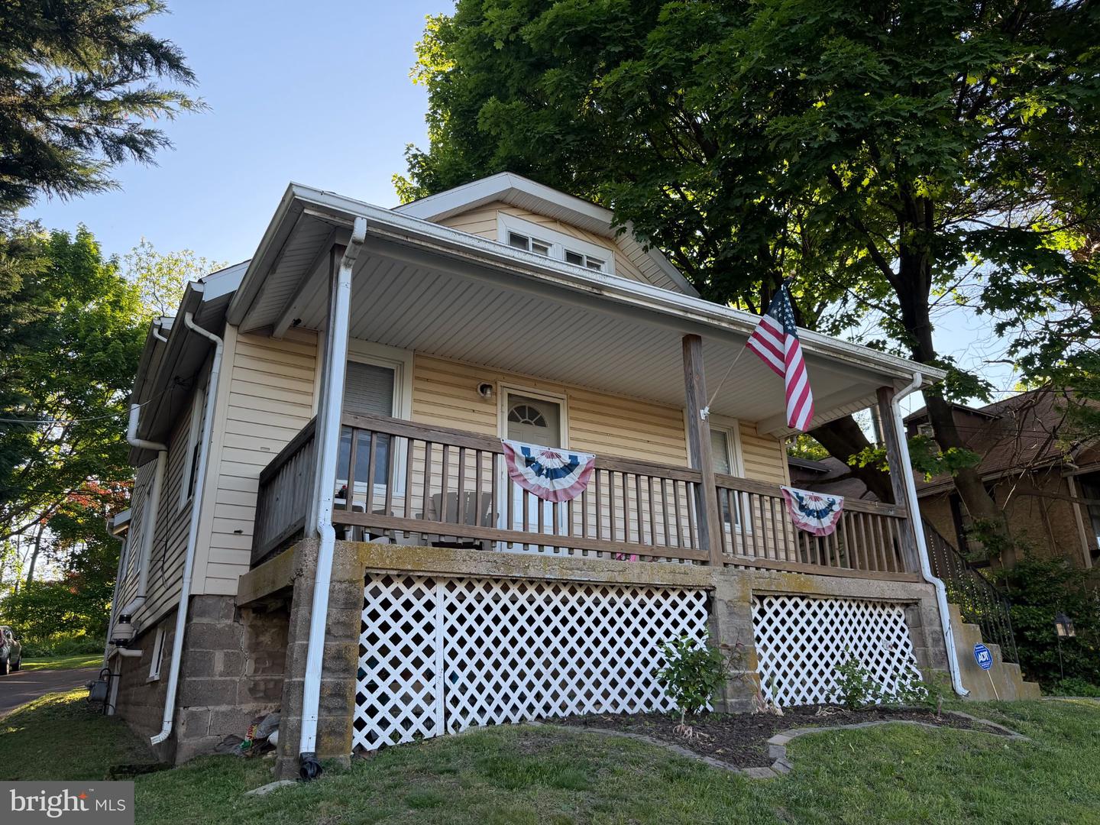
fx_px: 763
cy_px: 412
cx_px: 550
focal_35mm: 24
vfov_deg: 56.8
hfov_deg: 71.6
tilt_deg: +19.9
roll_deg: +1.2
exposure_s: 1/665
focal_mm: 6.76
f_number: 1.78
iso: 100
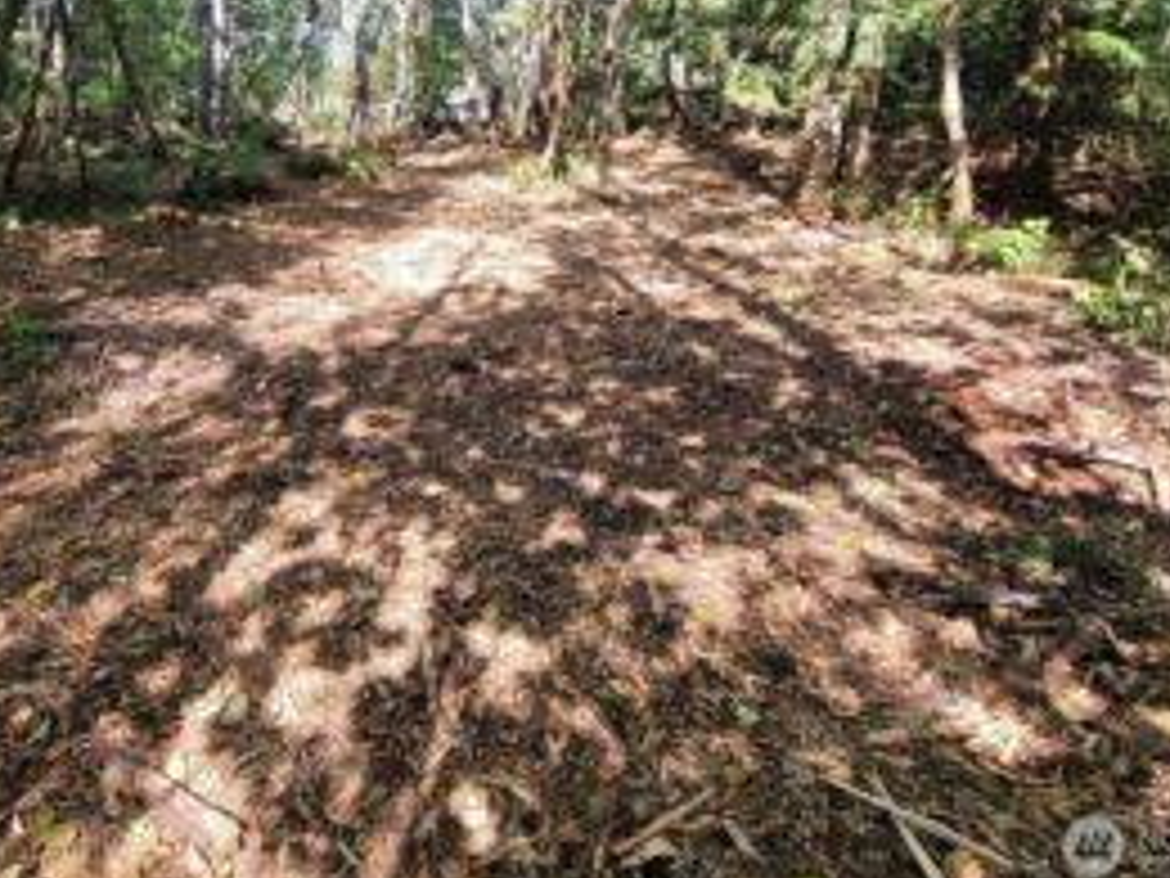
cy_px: 216
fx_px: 676
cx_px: 454
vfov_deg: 62.1
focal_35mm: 20
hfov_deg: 80.5
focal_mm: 2.2
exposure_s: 1/186
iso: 50
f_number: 2.2
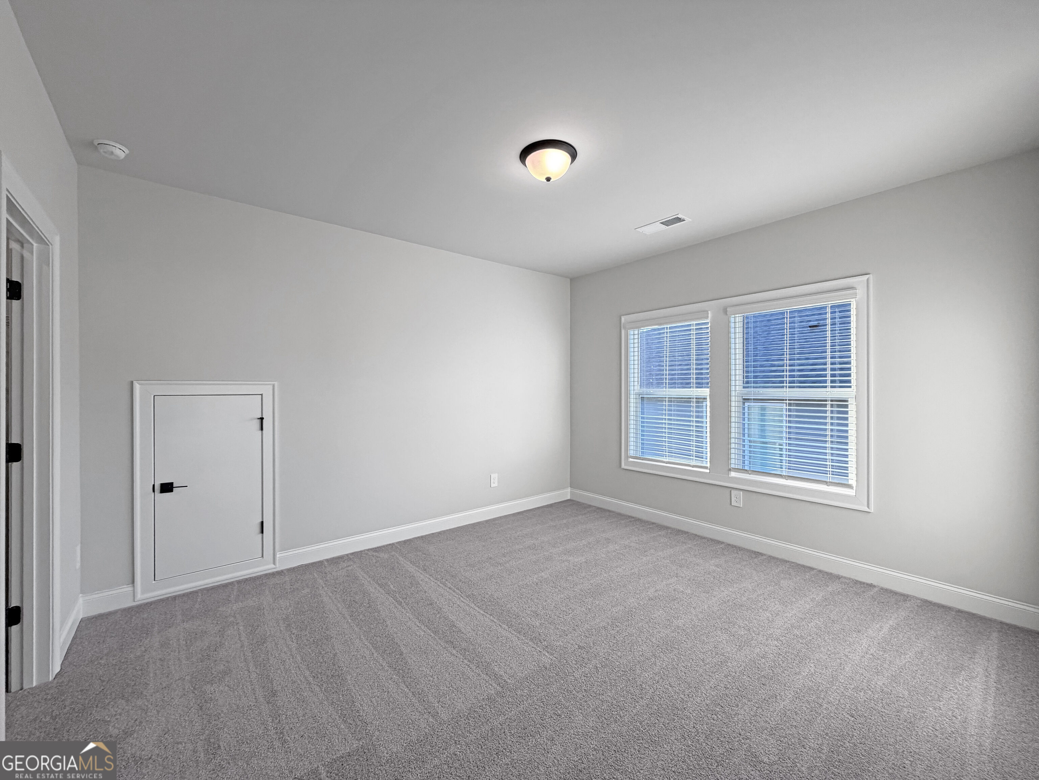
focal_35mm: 14
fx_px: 420
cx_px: 520
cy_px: 390
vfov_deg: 85.7
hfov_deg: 102.1
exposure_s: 1/120
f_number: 2.2
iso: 100
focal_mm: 2.22
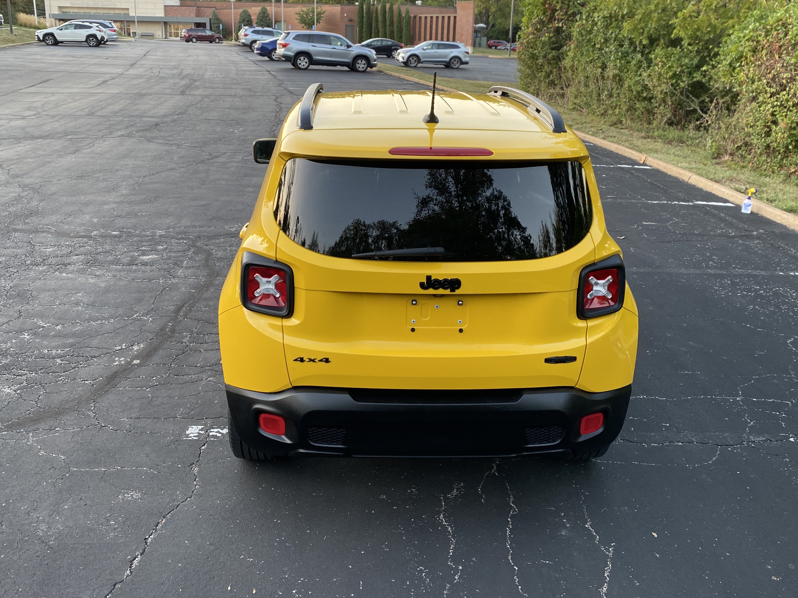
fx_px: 738
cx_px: 394
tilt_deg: -15.8
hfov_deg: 56.8
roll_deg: -1.0
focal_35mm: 32
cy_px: 256
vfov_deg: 44.0
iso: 125
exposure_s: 1/106
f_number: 1.8
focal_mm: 4.25
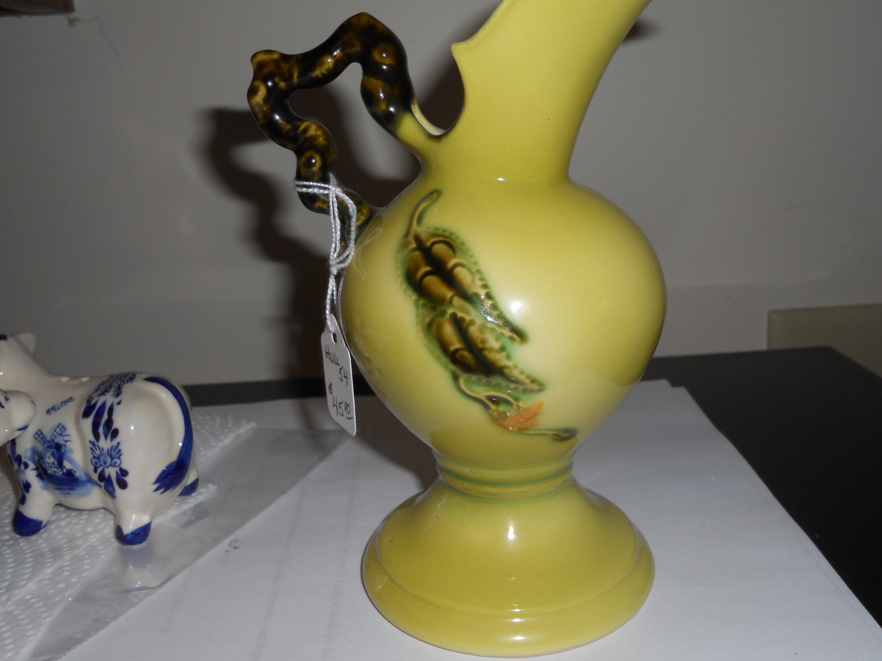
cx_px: 465
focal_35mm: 35
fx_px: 892
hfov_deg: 52.6
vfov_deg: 40.7
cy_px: 316
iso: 80
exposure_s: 1/25
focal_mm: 5.8
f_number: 8.8
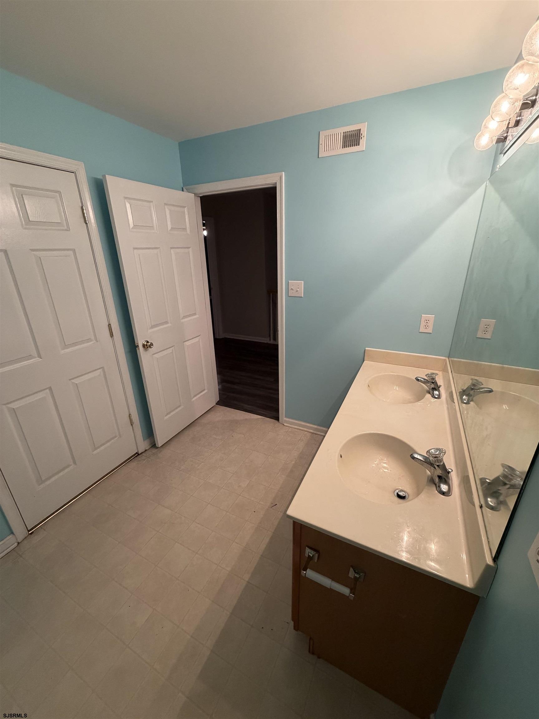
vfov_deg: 102.1
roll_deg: +2.0
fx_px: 291
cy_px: 360
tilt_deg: -20.7
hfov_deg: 85.7
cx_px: 270
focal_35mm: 14
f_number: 2.2
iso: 320
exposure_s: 1/120
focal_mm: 2.22
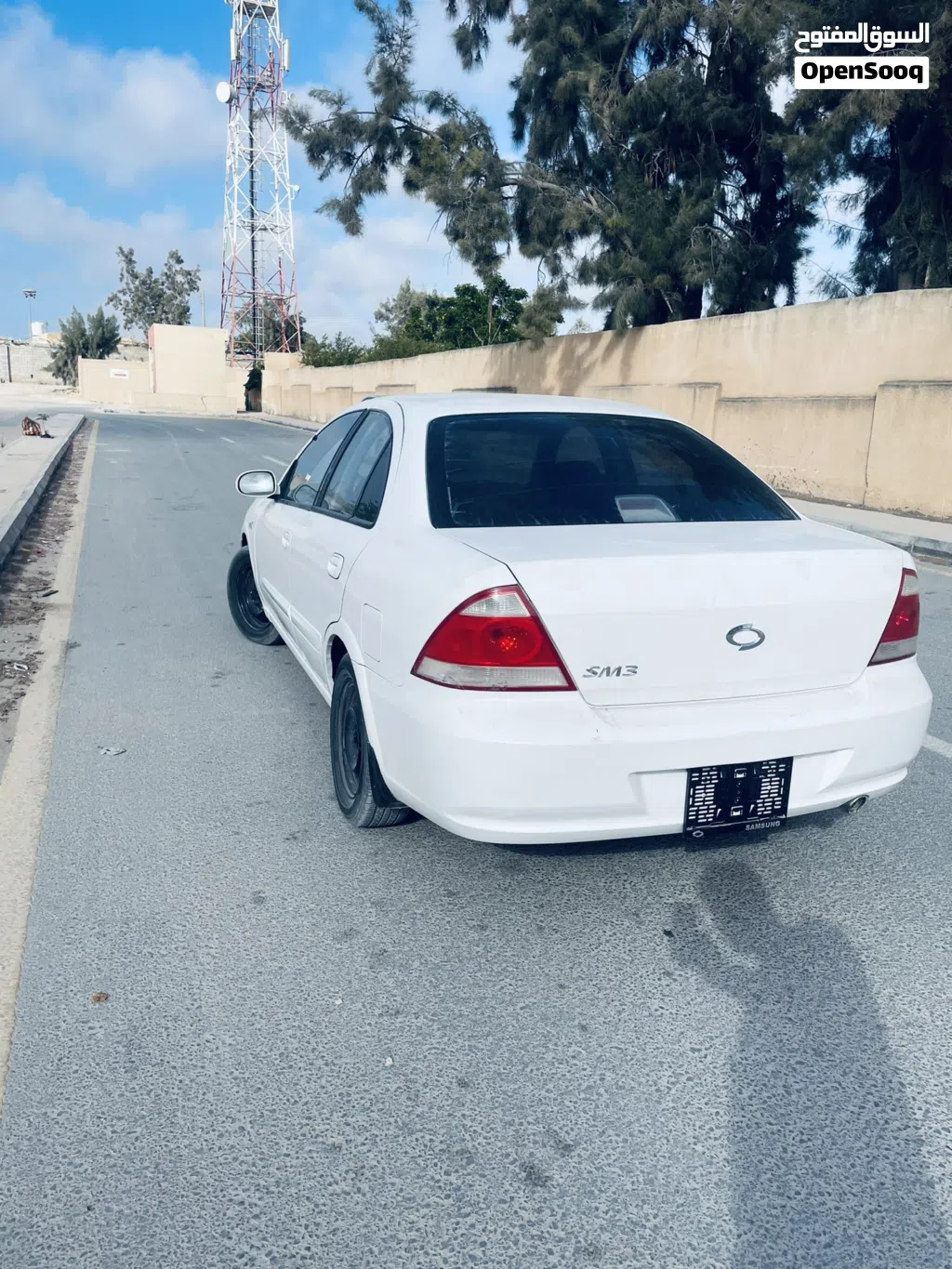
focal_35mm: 26
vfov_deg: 67.3
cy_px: 634
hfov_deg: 53.1
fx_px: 953
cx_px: 476
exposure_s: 1/4132
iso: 32
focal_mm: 4.2
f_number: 1.6
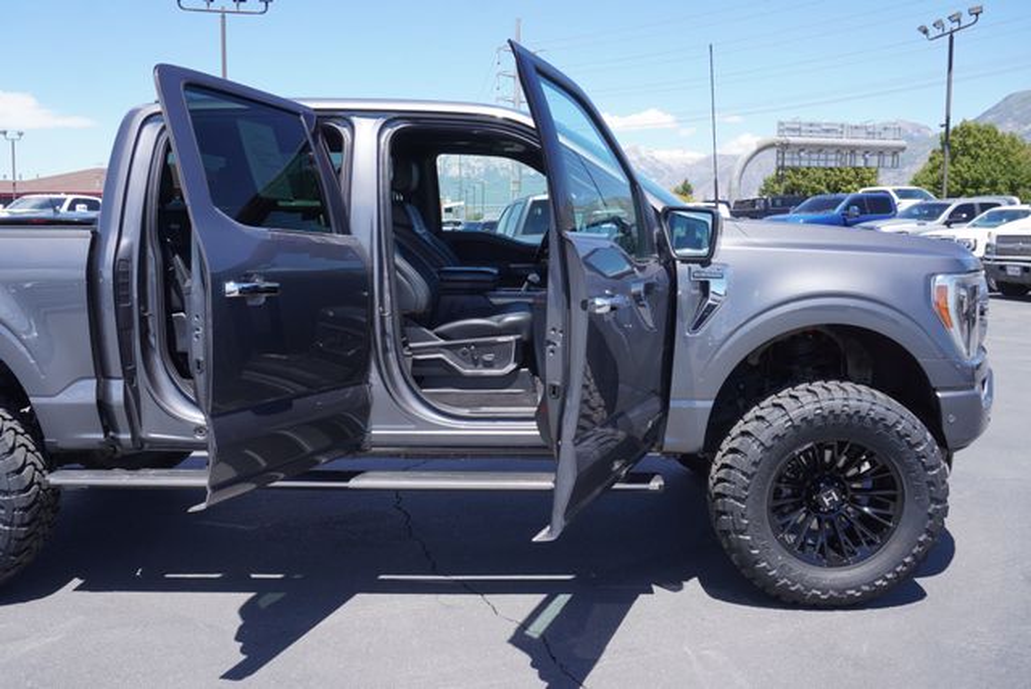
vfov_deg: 41.8
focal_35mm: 32
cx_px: 516
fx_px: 903
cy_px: 344
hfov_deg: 59.4
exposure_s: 1/125
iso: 100
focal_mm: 21
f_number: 8
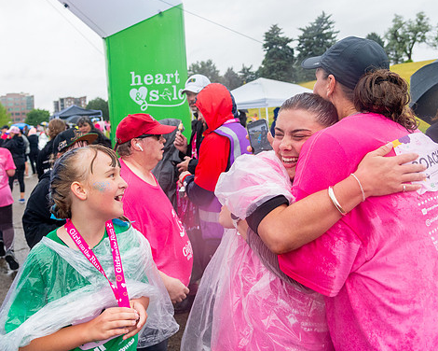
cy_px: 128
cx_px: 202
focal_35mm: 35
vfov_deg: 41.9
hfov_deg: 51.5
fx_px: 454
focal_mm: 24
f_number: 4
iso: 1600
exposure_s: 1/2500
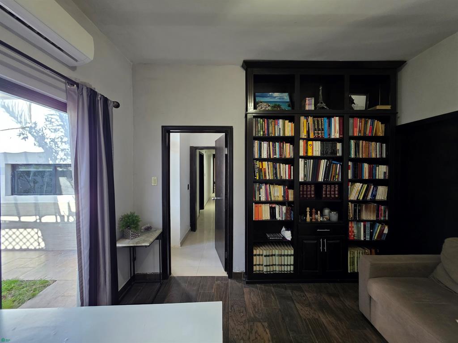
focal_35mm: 13
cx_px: 229
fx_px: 172
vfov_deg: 89.9
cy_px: 172
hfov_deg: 106.2
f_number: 1.9
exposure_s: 1/60
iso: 200
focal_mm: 2.2
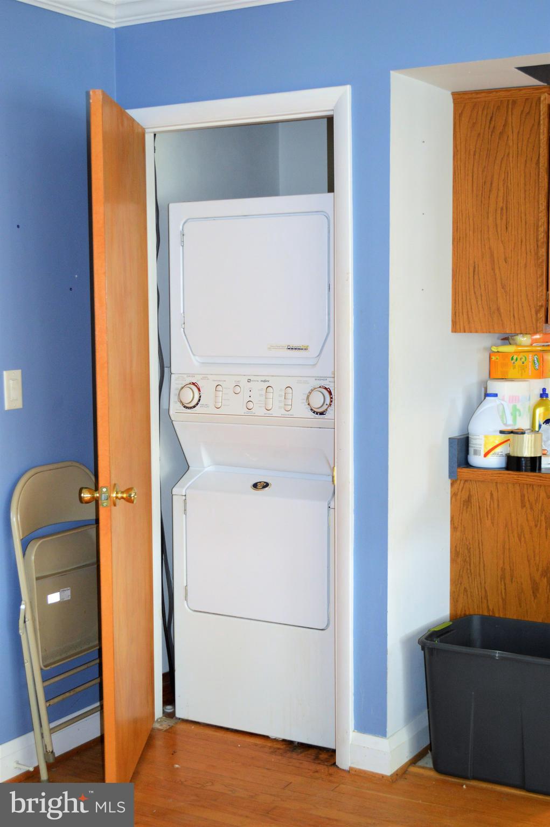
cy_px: 414
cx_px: 275
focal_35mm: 51
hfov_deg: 26.4
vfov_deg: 38.9
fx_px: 1171
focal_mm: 34
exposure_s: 1/60
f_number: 5
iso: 720
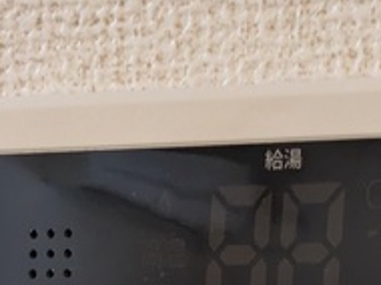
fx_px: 2836
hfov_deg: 7.7
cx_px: 307
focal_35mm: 258
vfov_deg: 5.6
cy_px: 526
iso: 163
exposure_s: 1/50
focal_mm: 5.43
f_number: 1.89
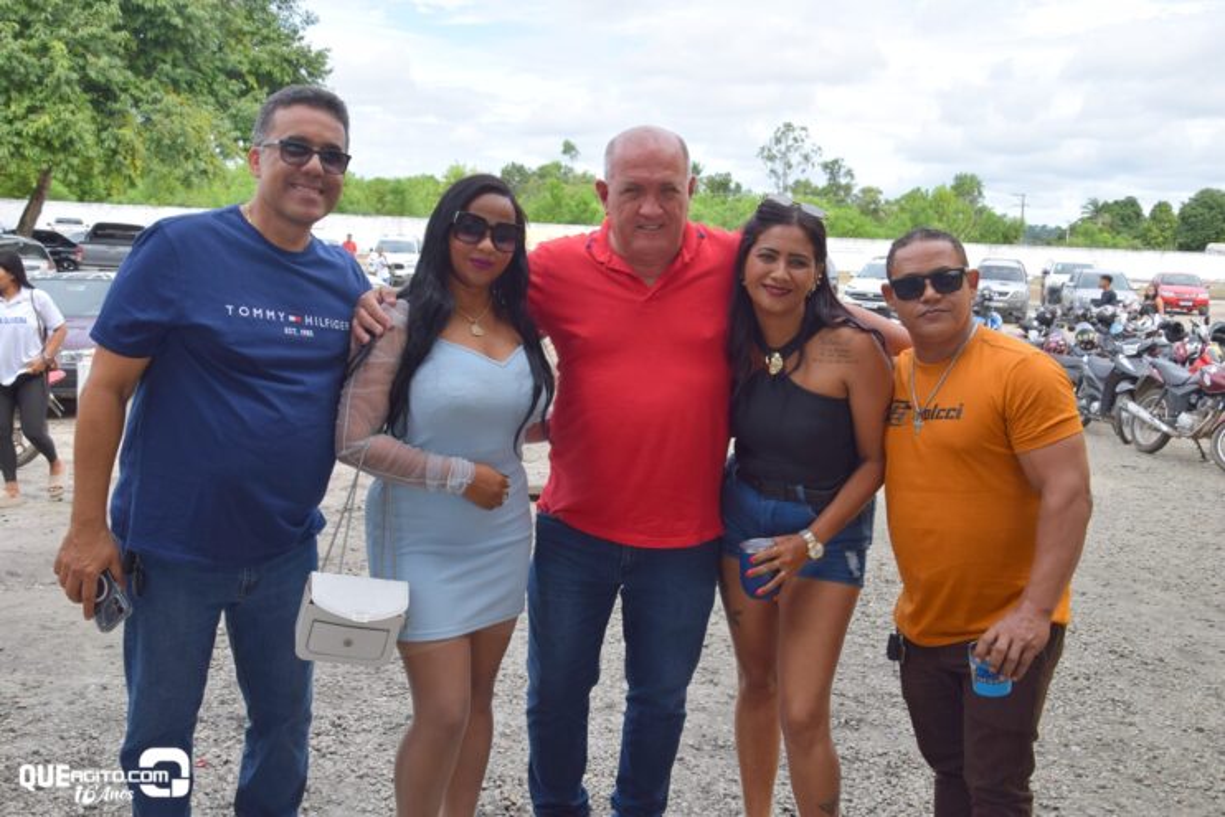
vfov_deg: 35.5
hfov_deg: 51.3
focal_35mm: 38
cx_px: 612
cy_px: 408
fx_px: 1276
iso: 220
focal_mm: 25
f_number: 8
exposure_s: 1/250
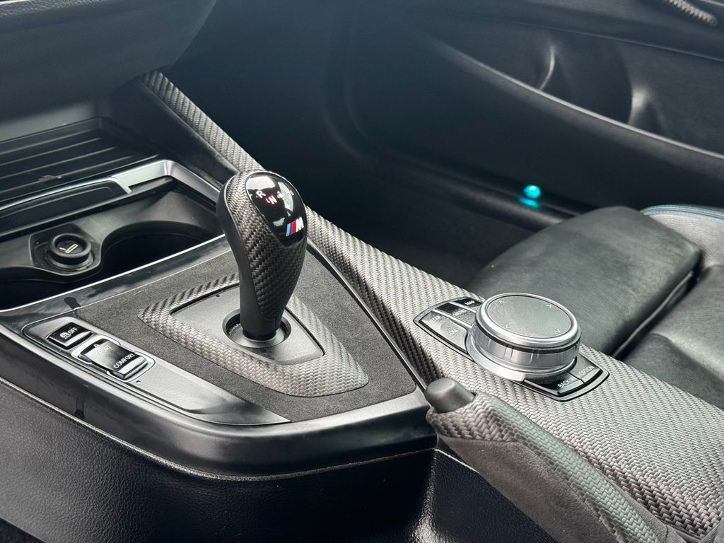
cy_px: 272
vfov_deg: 30.3
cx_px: 362
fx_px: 1004
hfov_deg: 39.7
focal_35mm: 48
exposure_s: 1/164
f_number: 1.78
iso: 100
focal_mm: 6.76
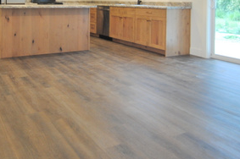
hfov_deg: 53.8
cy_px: 1
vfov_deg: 35.2
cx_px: 66
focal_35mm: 34
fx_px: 226
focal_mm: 10
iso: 400
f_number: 3.5
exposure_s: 1/100
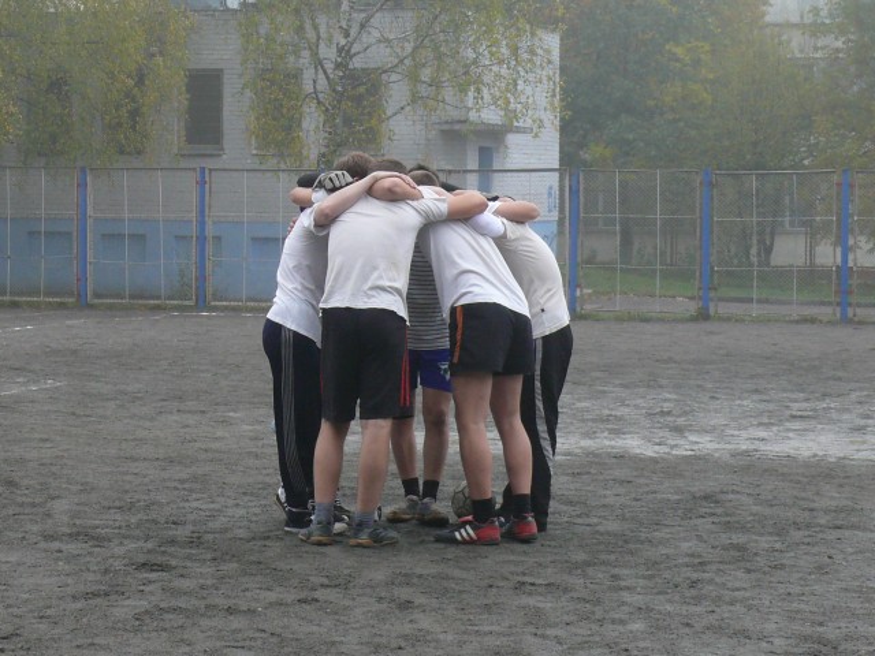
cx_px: 438
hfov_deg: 19.1
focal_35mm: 103
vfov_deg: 14.4
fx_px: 2604
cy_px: 328
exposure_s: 1/400
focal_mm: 13.4
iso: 200
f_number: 3.2
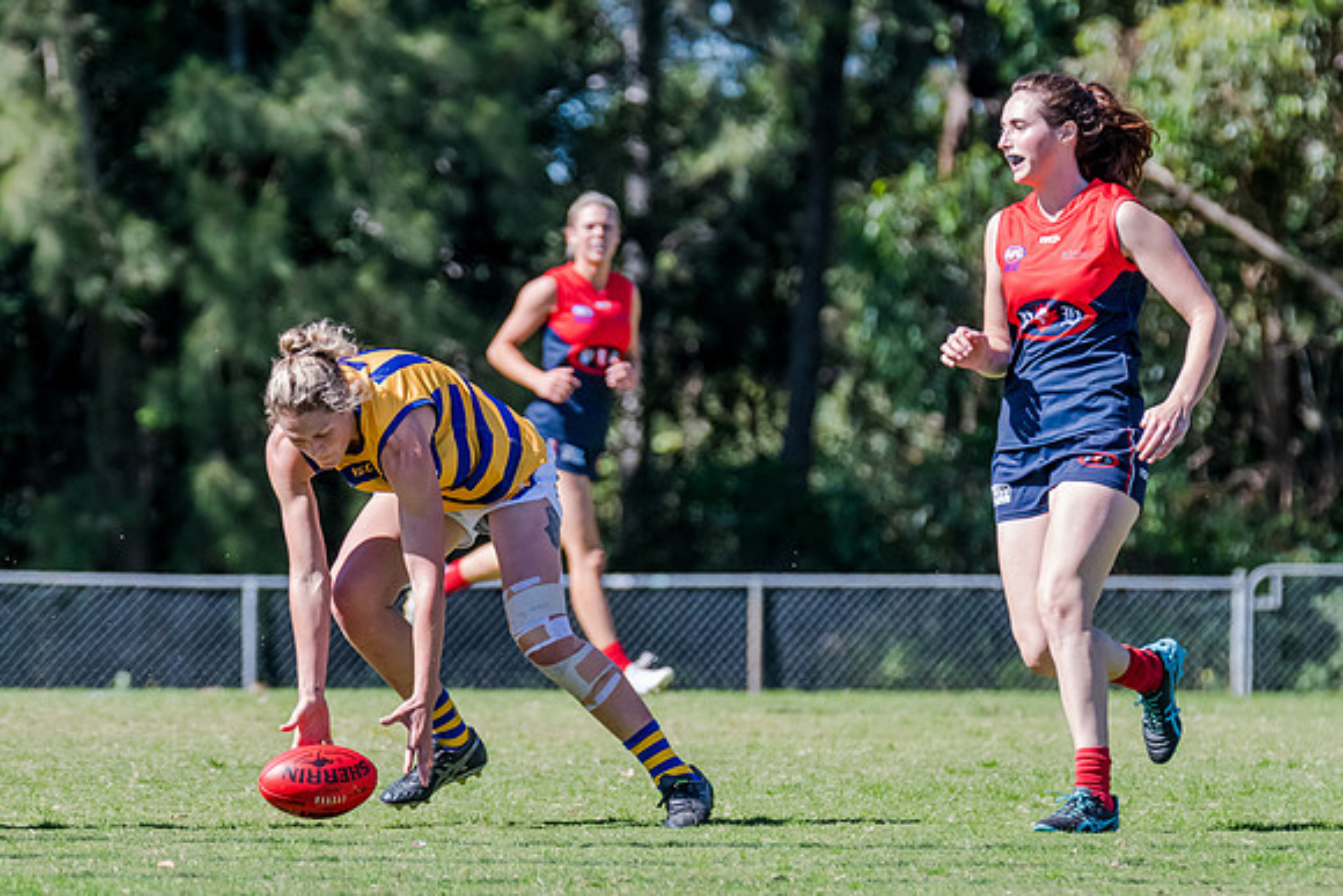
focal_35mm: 460
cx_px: 497
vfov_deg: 3.0
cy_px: 493
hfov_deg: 4.5
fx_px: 17175
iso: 800
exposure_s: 1/1600
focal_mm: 310
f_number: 6.3
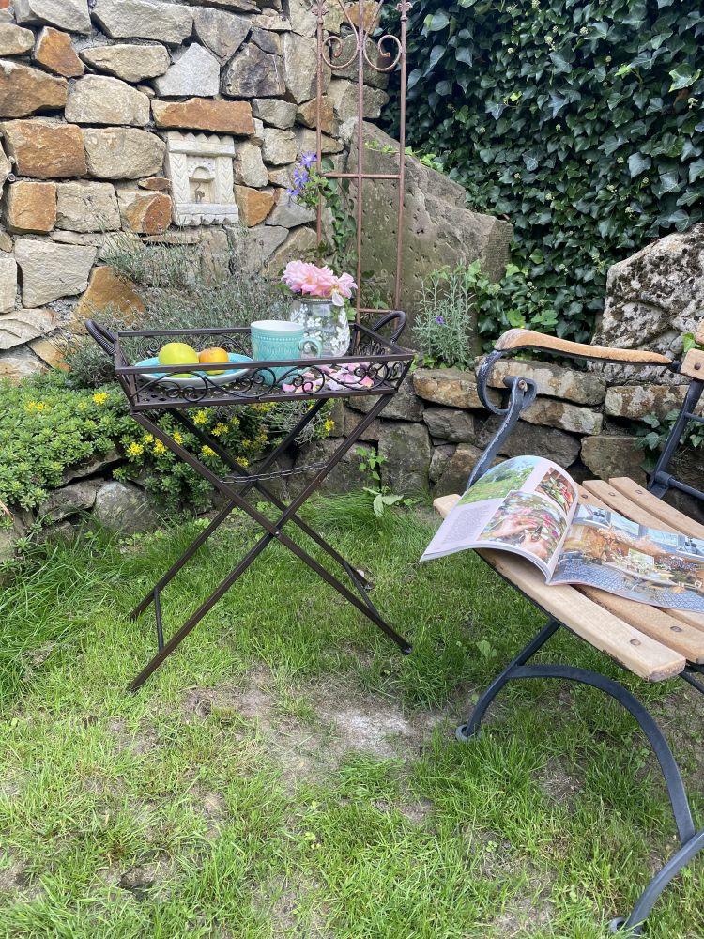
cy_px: 470
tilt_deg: -20.0
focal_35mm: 26
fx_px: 705
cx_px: 352
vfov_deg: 67.3
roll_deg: -2.7
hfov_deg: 53.1
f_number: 1.8
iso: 32
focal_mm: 4.25
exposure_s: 1/432
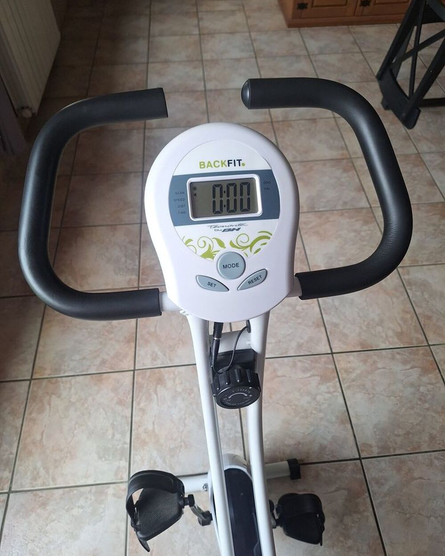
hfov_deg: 58.8
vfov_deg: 70.3
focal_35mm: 24
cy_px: 279
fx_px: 395
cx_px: 222
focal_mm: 5.54
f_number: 1.8
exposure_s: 1/100
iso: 64
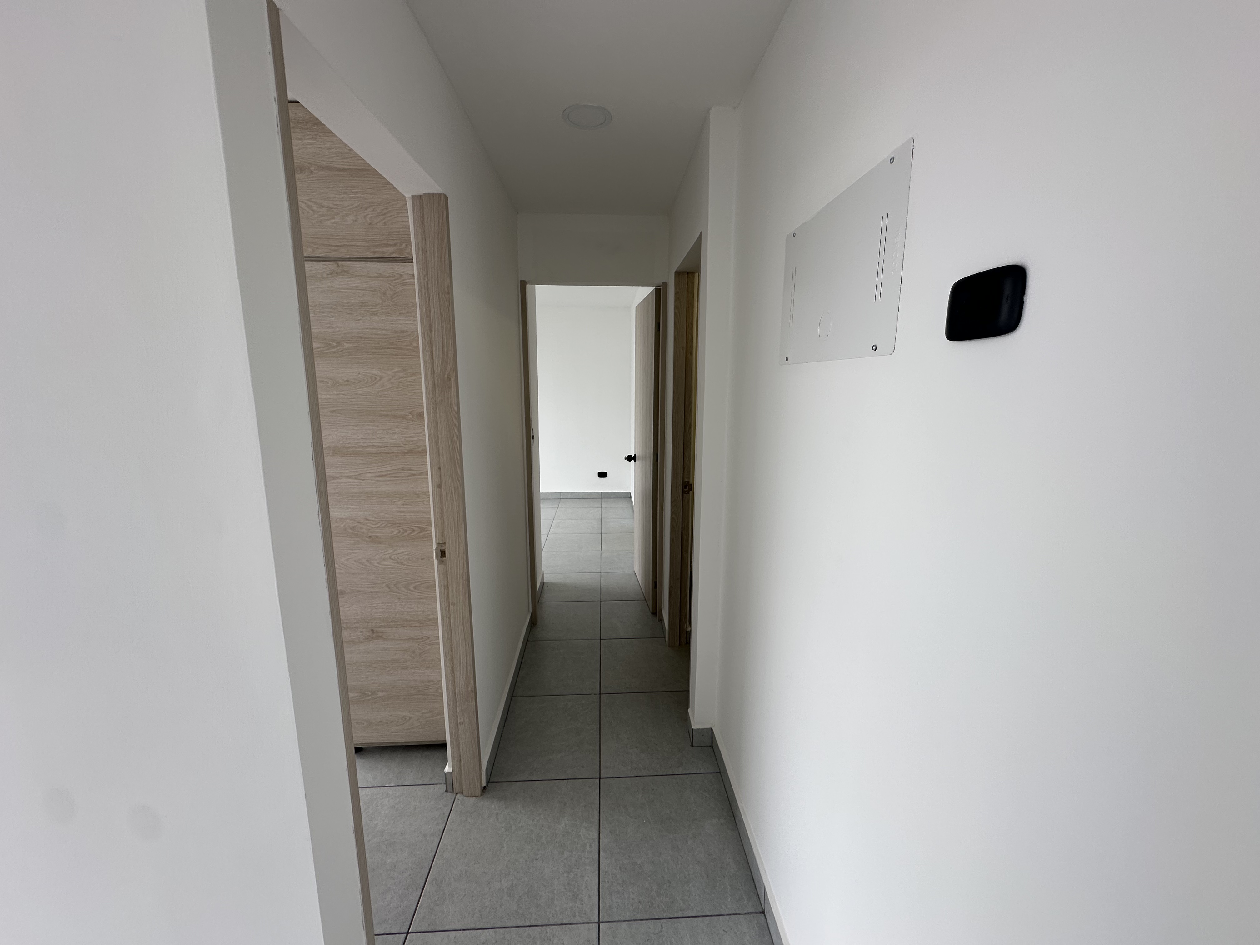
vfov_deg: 85.7
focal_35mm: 14
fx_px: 510
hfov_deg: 102.1
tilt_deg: -10.2
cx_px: 630
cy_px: 472
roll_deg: -0.1
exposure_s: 1/99
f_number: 2.2
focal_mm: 2.22
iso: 50
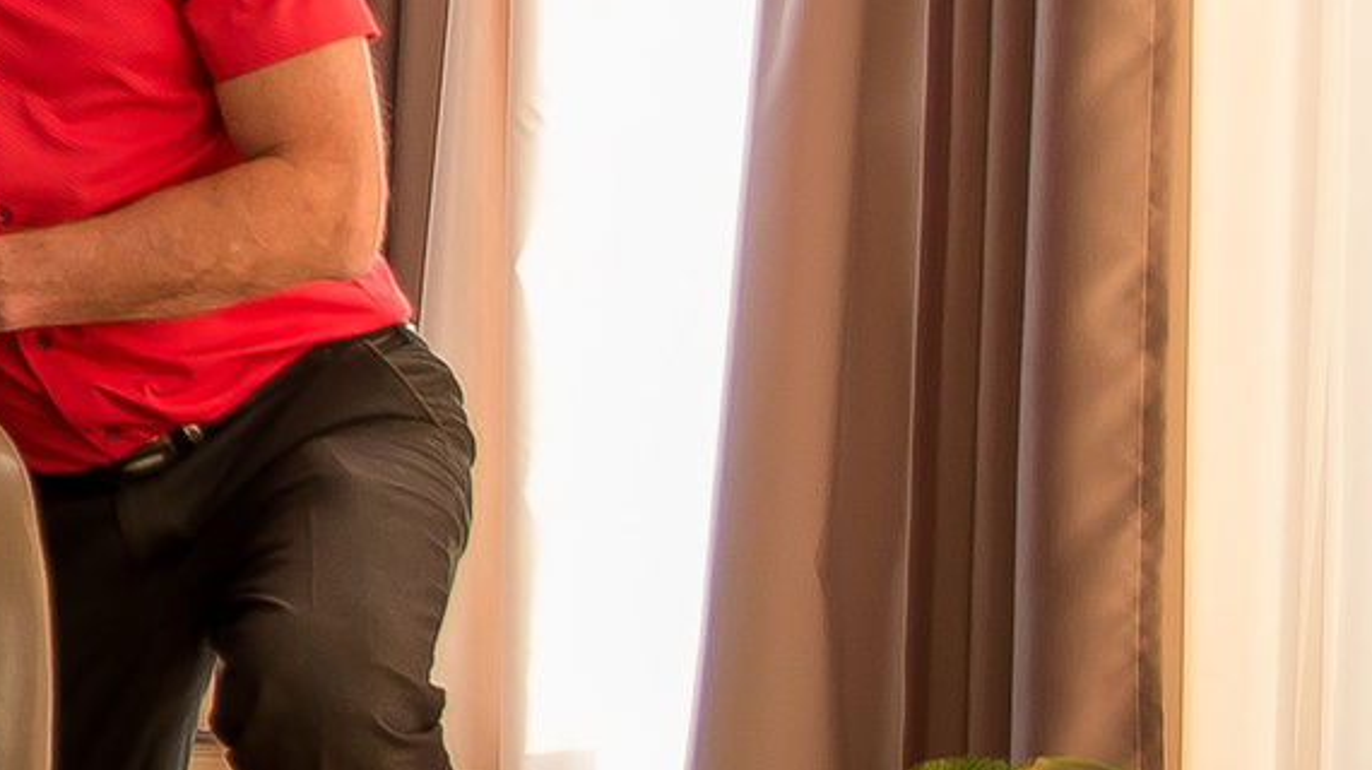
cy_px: -196
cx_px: -1613
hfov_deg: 12.4
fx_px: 5309
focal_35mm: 146
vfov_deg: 8.2
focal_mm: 31
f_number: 3.5
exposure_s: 1/60
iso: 500
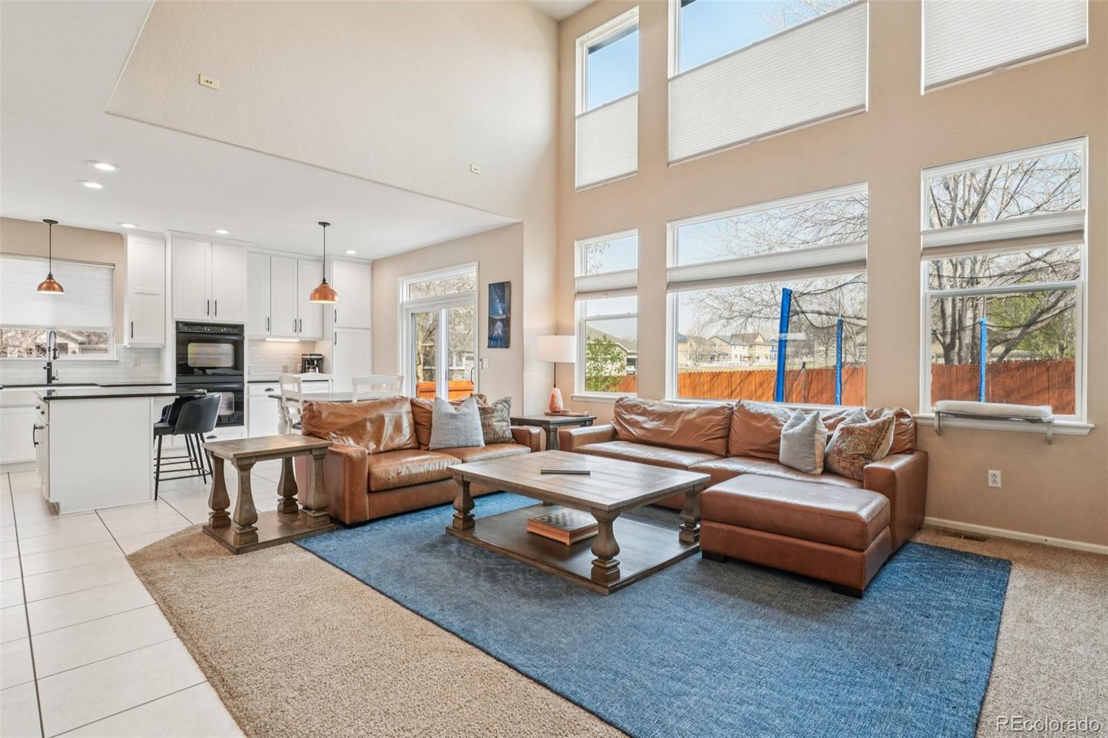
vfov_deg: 72.0
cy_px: 369
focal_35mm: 16
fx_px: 508
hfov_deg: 95.0
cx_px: 554
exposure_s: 1/30
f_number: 8
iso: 250
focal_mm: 11
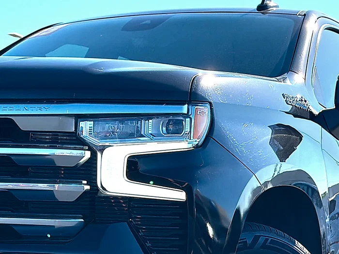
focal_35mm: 86
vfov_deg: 17.2
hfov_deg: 22.8
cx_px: 170
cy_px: 127
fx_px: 842
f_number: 1.78
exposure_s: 1/2577
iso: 64
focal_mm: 6.76
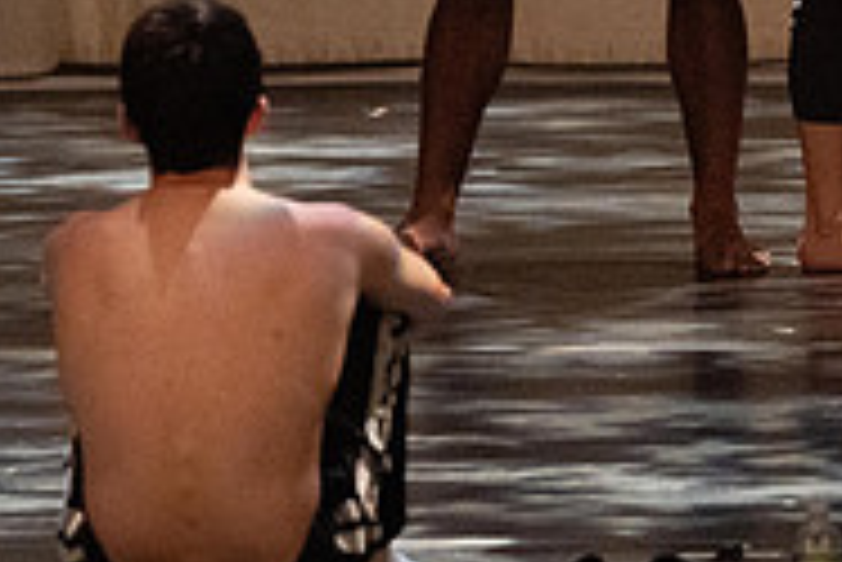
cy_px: -214
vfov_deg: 1.2
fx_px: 25981
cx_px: 392
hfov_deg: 1.9
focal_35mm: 1110
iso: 8000
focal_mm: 358
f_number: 5.6
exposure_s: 1/160
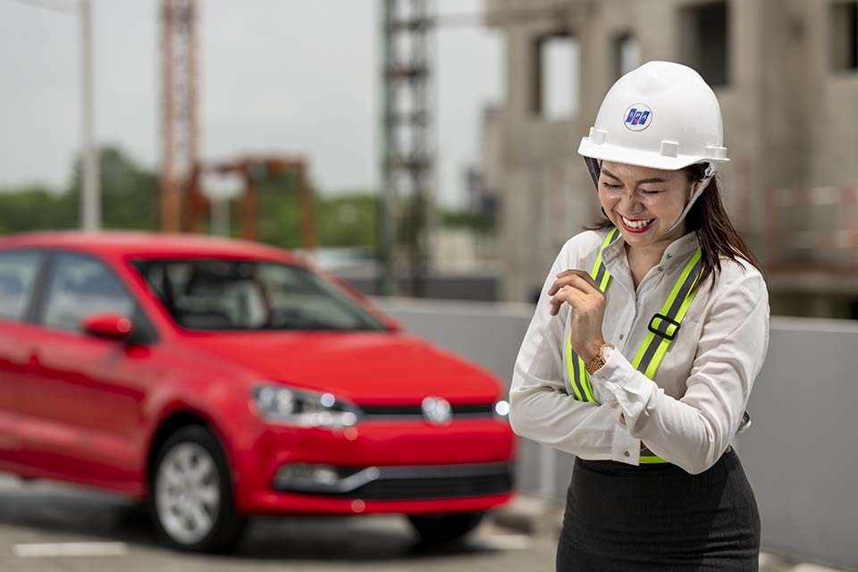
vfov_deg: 13.0
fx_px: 2502
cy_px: 286
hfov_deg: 19.5
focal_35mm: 105
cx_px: 429
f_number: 3.2
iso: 40
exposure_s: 1/250
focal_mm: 105
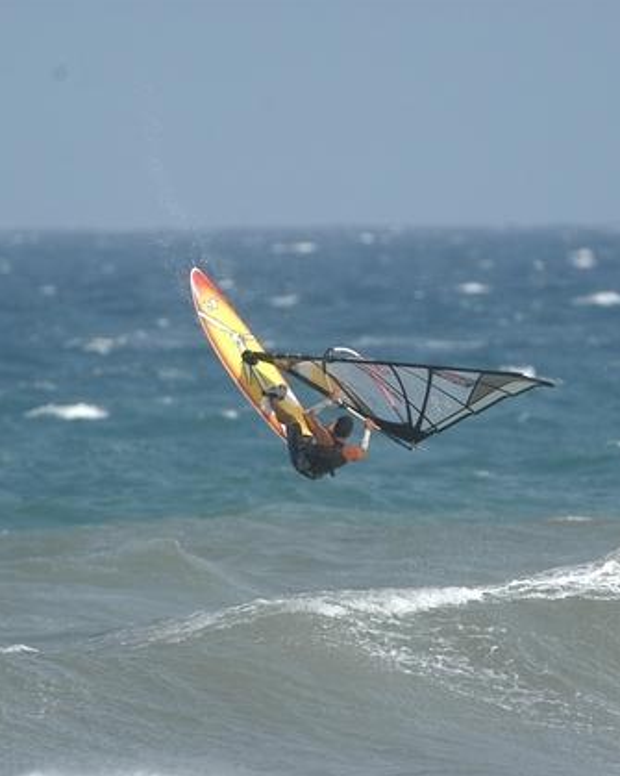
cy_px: 387
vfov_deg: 1.8
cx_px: 341
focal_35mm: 1074
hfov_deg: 1.4
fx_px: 24643
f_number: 4.5
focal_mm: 500
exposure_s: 1/1600
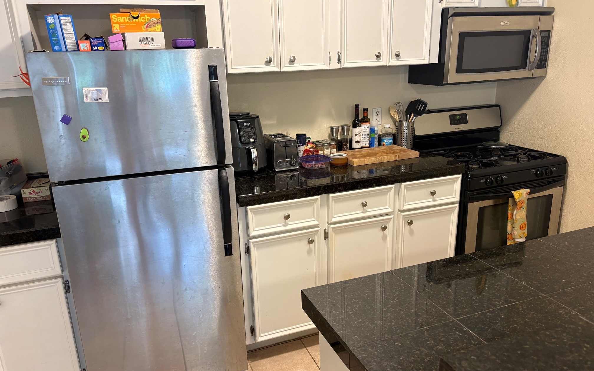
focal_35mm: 28
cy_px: 195
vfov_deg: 44.5
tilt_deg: -16.7
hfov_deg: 66.5
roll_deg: +3.5
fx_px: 453
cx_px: 297
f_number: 1.6
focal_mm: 5.96
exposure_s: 1/60
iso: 160
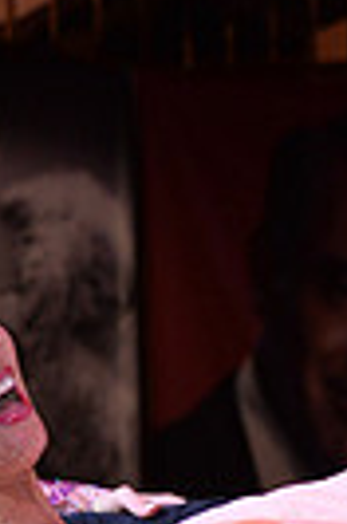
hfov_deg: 4.7
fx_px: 4186
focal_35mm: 288
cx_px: 235
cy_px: 859
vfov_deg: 7.0
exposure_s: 1/250
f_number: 4.5
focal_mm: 66
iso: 1600
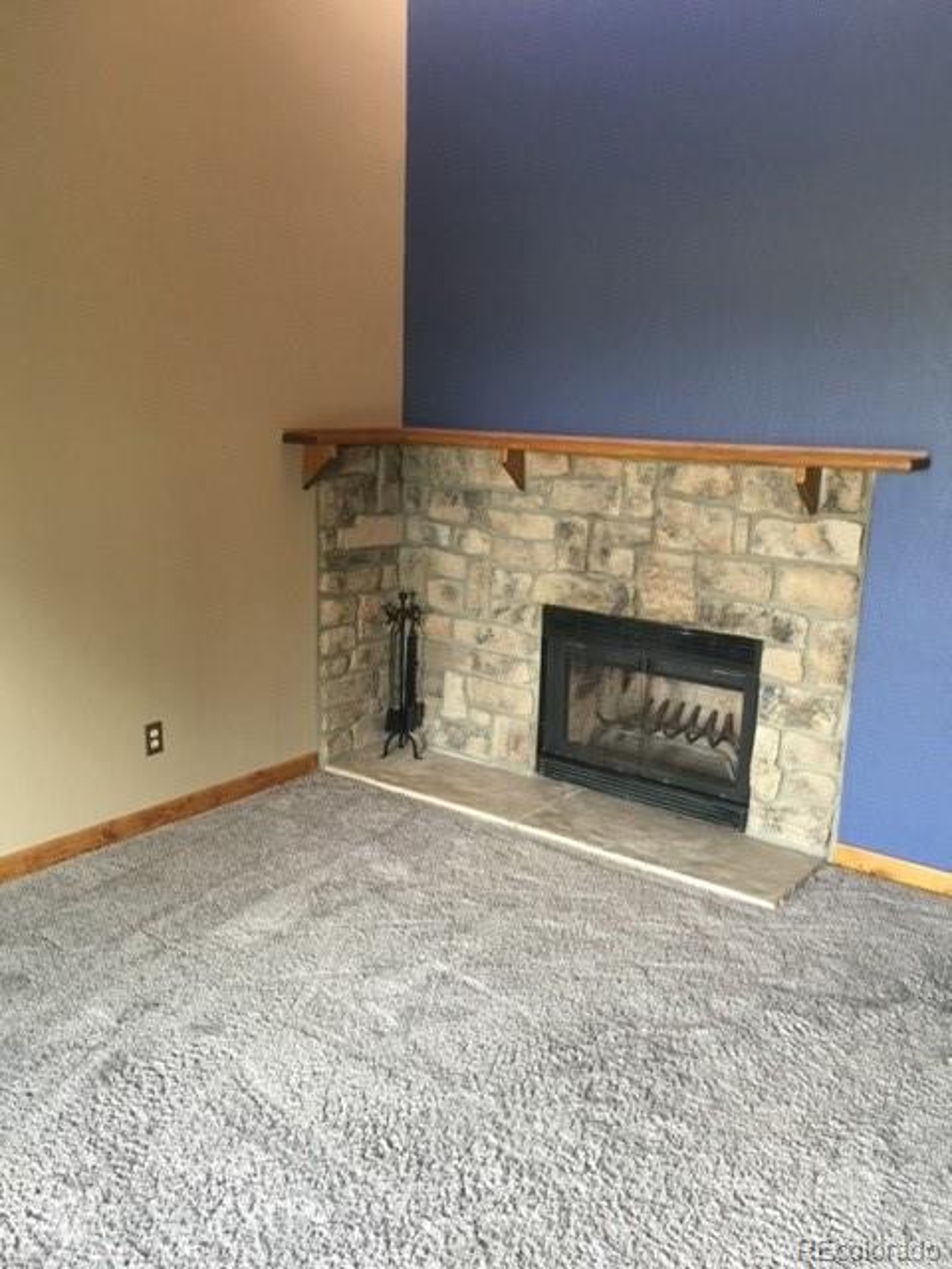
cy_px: 634
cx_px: 476
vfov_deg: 61.7
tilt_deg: -11.0
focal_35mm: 29
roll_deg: +0.2
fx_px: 1063
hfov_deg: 48.2
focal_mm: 4.15
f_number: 2.2
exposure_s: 1/15
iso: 100
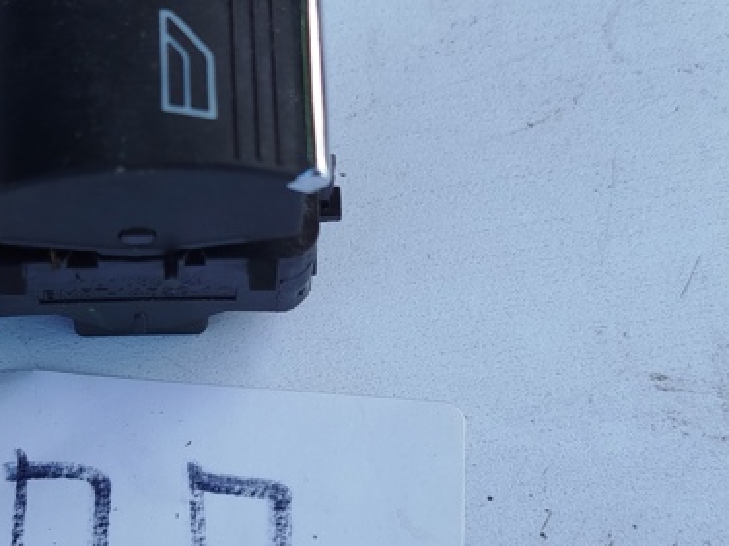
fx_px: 1726
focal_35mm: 82
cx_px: 159
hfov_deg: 23.5
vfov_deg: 18.0
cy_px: 336
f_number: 1.7
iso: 50
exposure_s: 1/170
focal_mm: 5.31
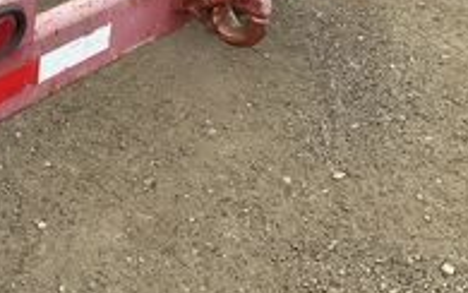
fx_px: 804
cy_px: -17
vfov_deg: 19.9
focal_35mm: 63
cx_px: 2
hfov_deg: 30.3
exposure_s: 1/122
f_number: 1.8
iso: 50
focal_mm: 3
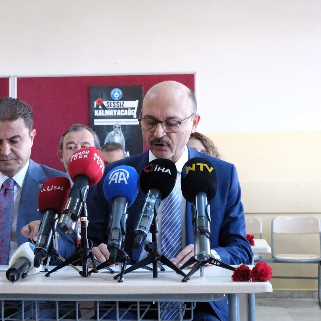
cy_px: 161
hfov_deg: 30.0
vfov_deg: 30.0
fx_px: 598
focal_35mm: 57
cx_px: 134
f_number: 5.6
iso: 25600
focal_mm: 29.2
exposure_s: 1/400
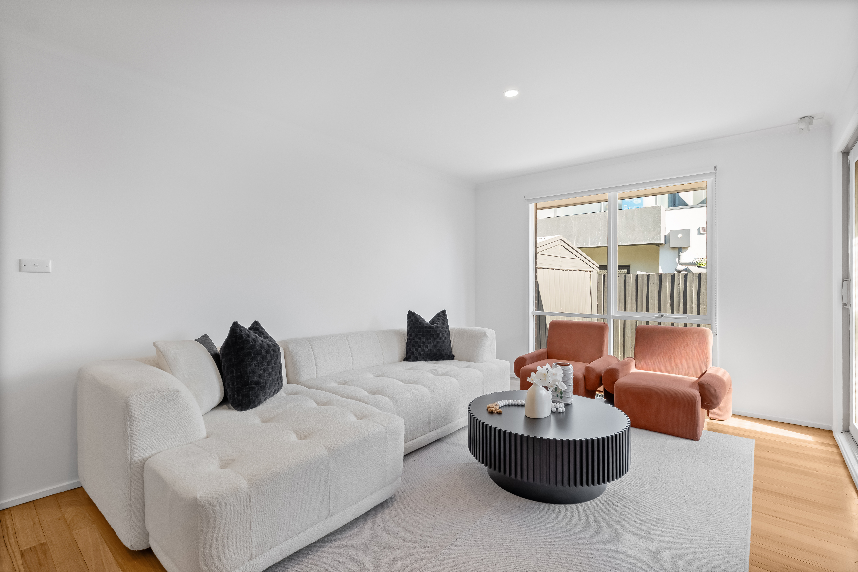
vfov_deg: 73.7
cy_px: 286
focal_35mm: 16
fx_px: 381
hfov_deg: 96.7
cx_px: 429
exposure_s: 1/13
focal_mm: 16
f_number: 8
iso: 400
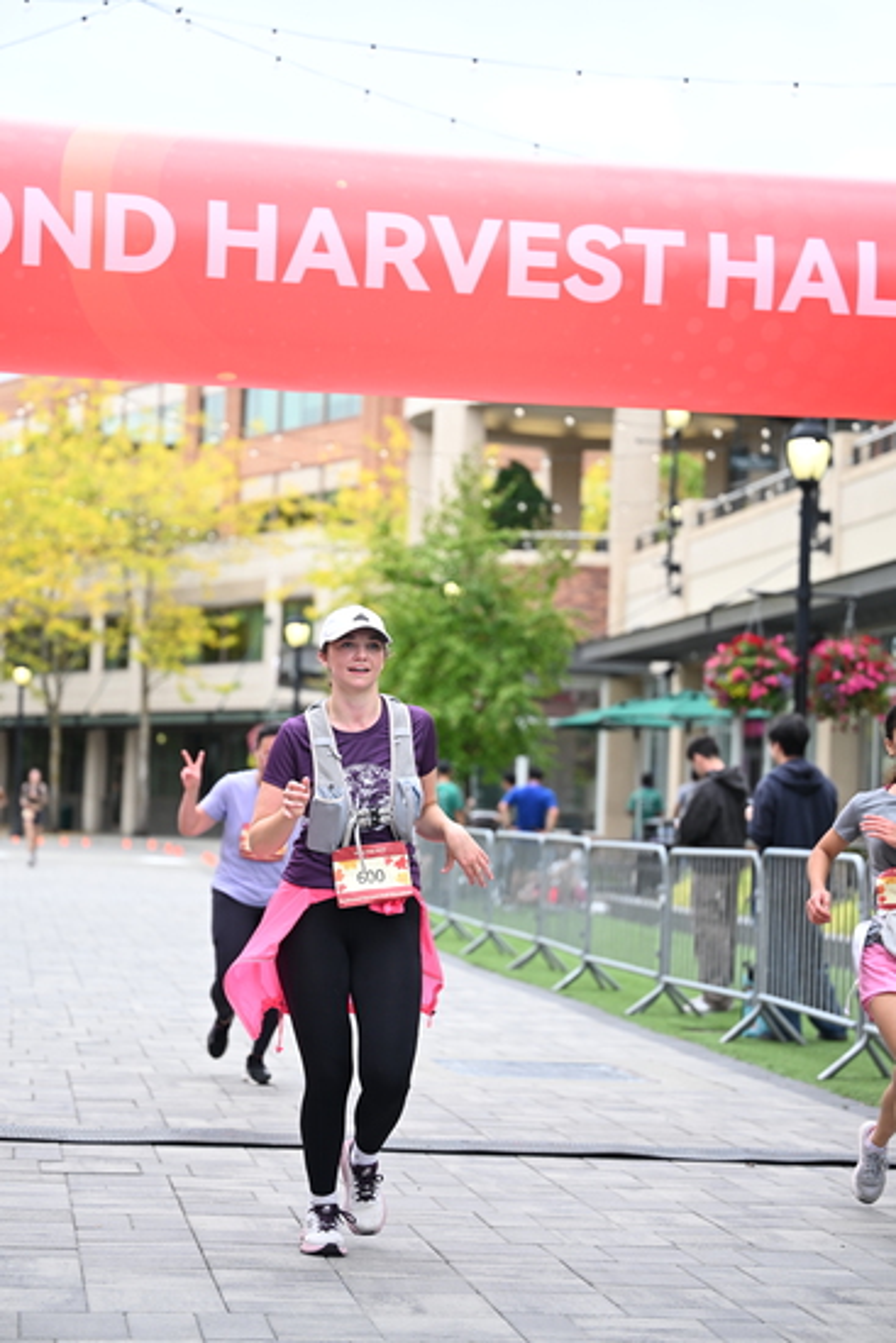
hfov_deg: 17.7
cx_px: 448
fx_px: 2873
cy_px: 672
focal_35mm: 77
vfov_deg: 26.3
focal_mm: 77
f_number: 2.8
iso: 640
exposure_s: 1/1600
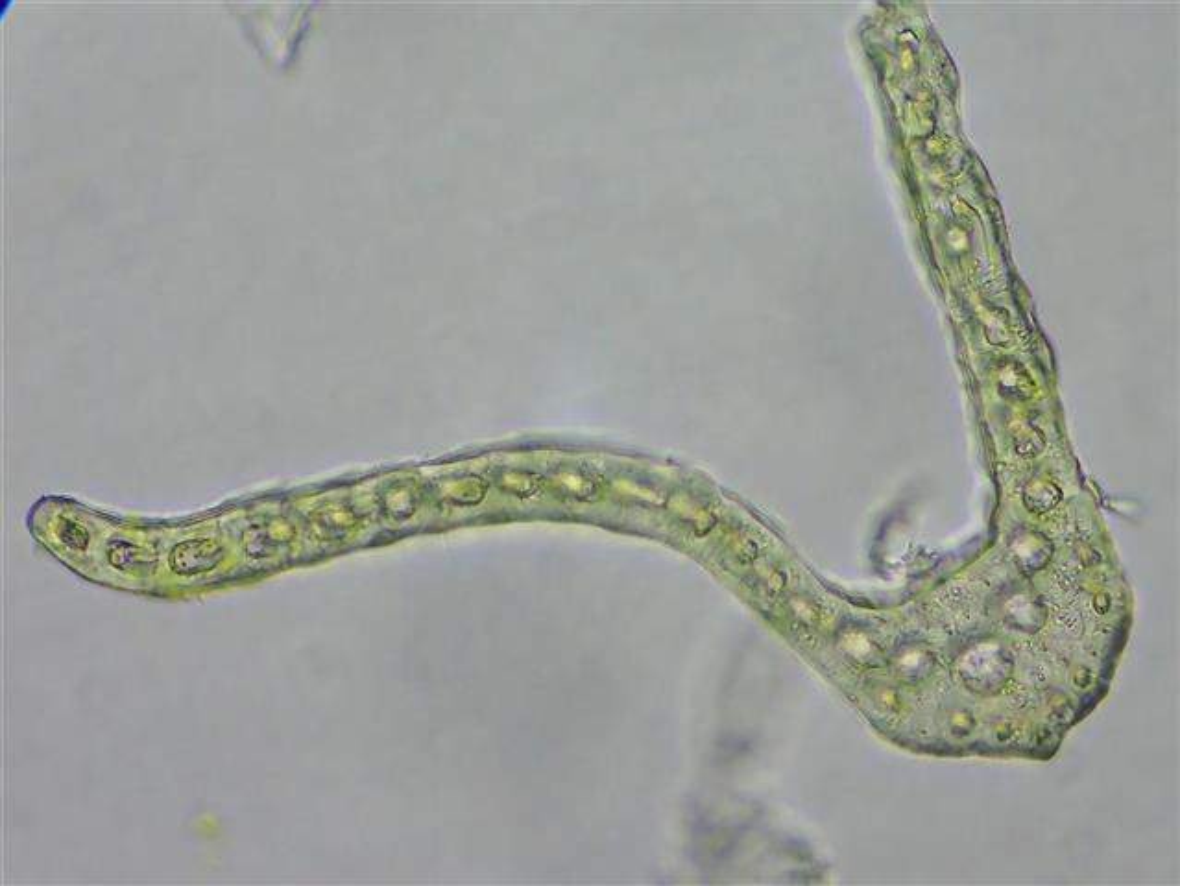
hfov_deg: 38.9
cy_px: 443
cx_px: 590
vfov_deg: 29.7
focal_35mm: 49
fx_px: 1671
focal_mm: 8.99
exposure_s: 1/60
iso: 200
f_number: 3.2
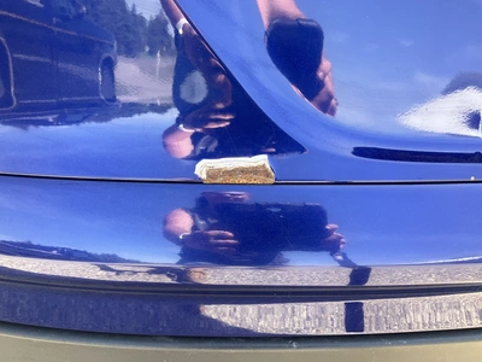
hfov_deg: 61.7
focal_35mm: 29
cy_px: 181
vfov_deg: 48.2
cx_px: 241
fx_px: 404
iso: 25
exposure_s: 1/122
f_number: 1.8
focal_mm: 3
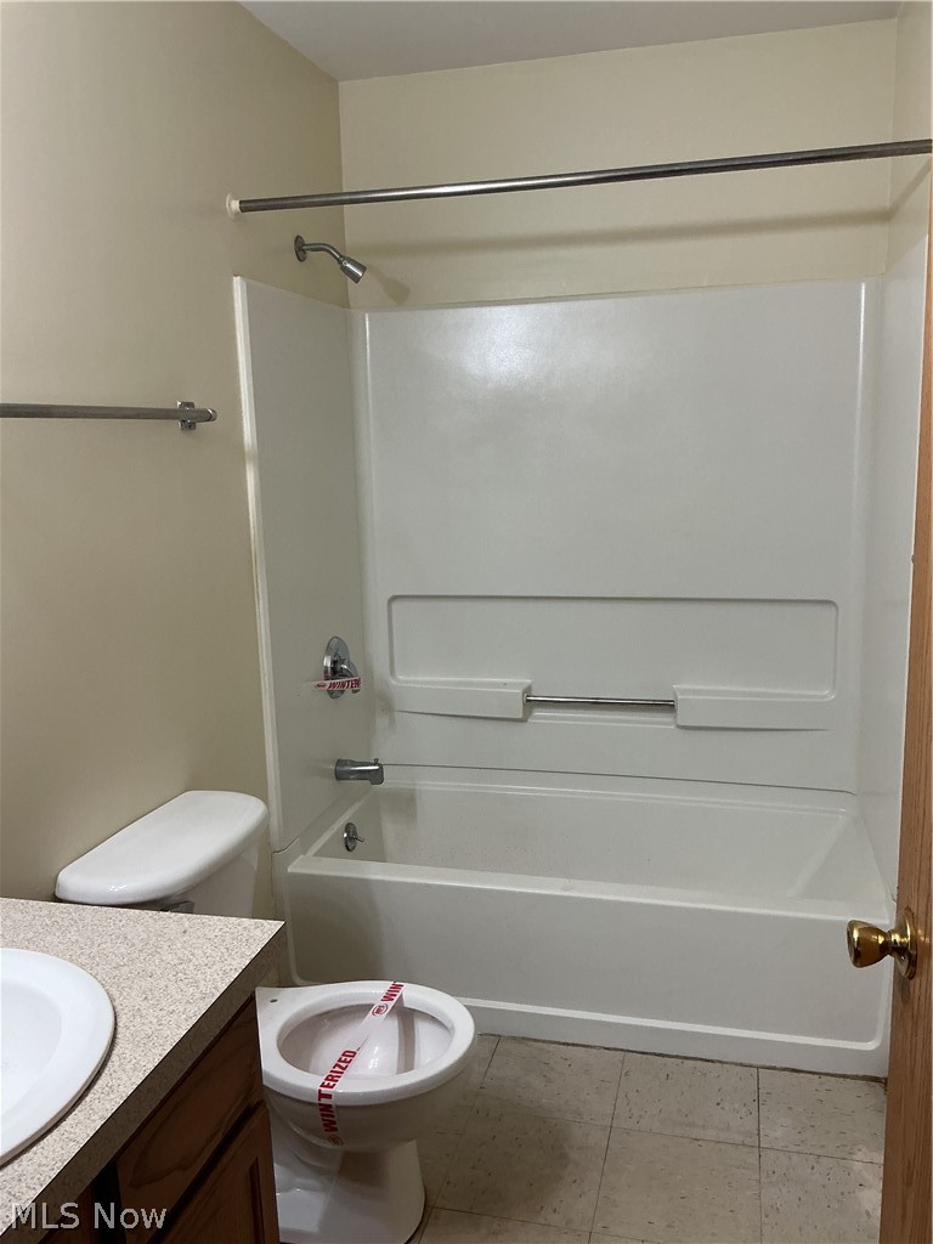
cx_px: 466
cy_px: 622
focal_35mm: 29
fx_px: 1042
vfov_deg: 61.7
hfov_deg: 48.2
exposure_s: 1/60
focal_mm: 3
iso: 64
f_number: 1.8
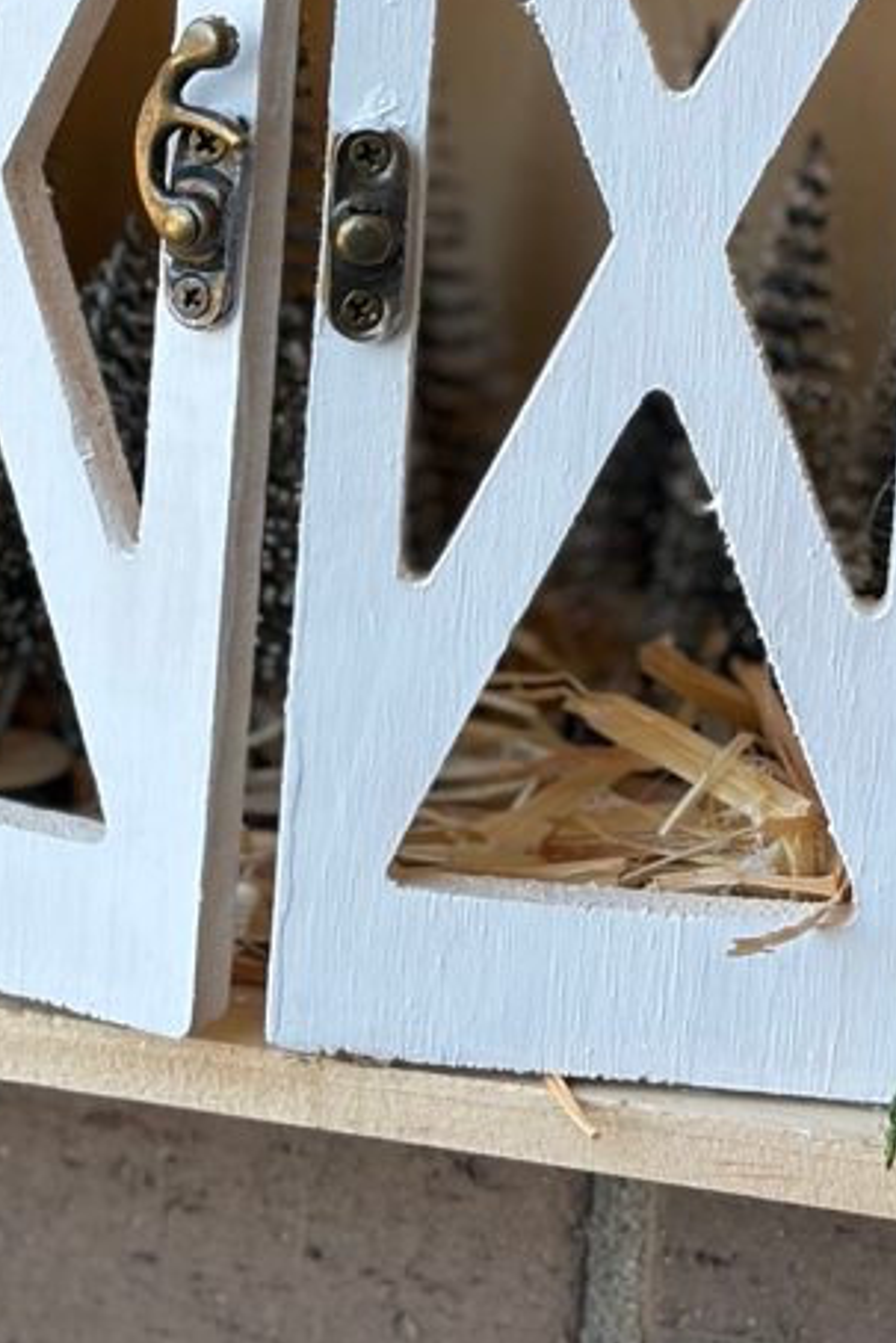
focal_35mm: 143
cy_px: -139
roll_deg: -3.5
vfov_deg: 14.0
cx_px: 364
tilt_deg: -5.8
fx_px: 5334
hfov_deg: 9.6
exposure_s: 1/375
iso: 32
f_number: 1.6
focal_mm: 5.96
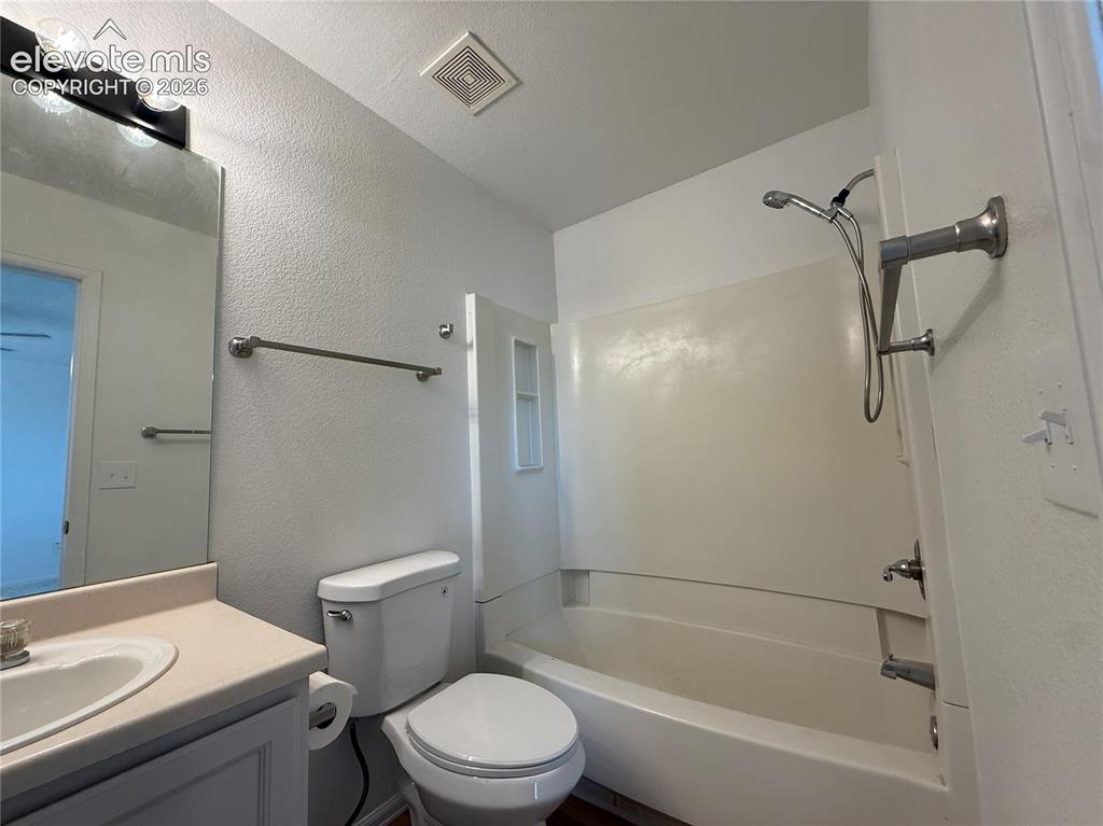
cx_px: 552
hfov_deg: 102.1
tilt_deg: +7.5
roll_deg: +2.1
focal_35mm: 14
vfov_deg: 85.6
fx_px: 446
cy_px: 413
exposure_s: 1/120
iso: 200
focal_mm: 2.22
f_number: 2.2
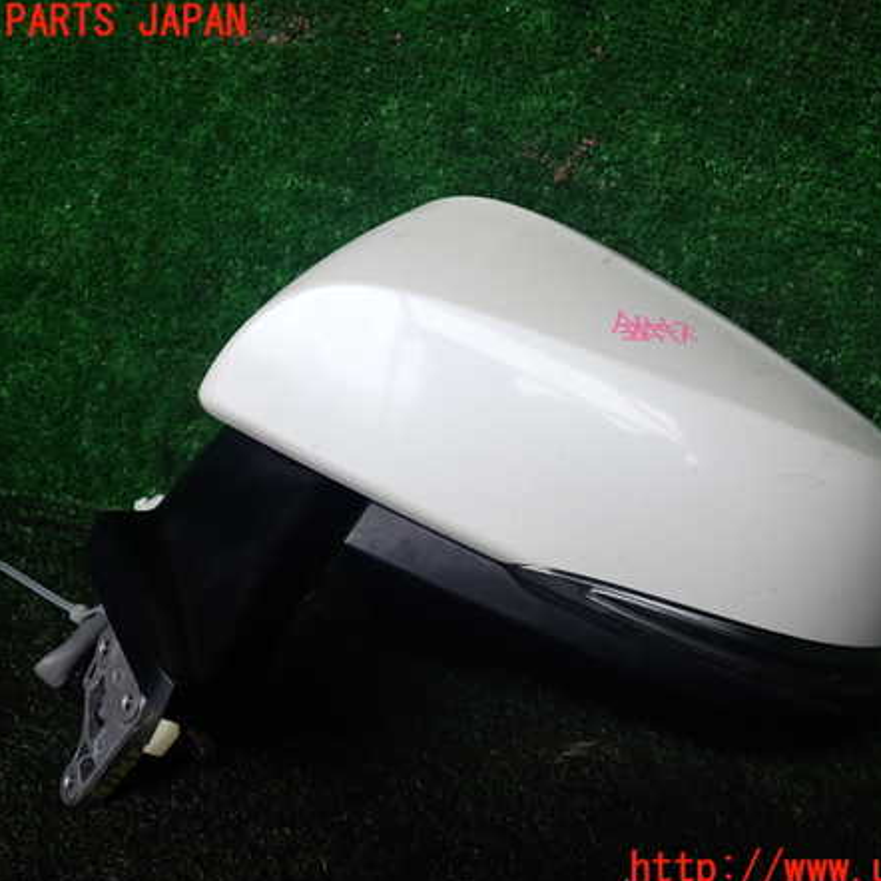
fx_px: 1037
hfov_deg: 46.0
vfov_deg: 46.0
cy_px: 446
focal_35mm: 36
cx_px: 482
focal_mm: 5.4
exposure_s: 1/60
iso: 125
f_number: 2.3
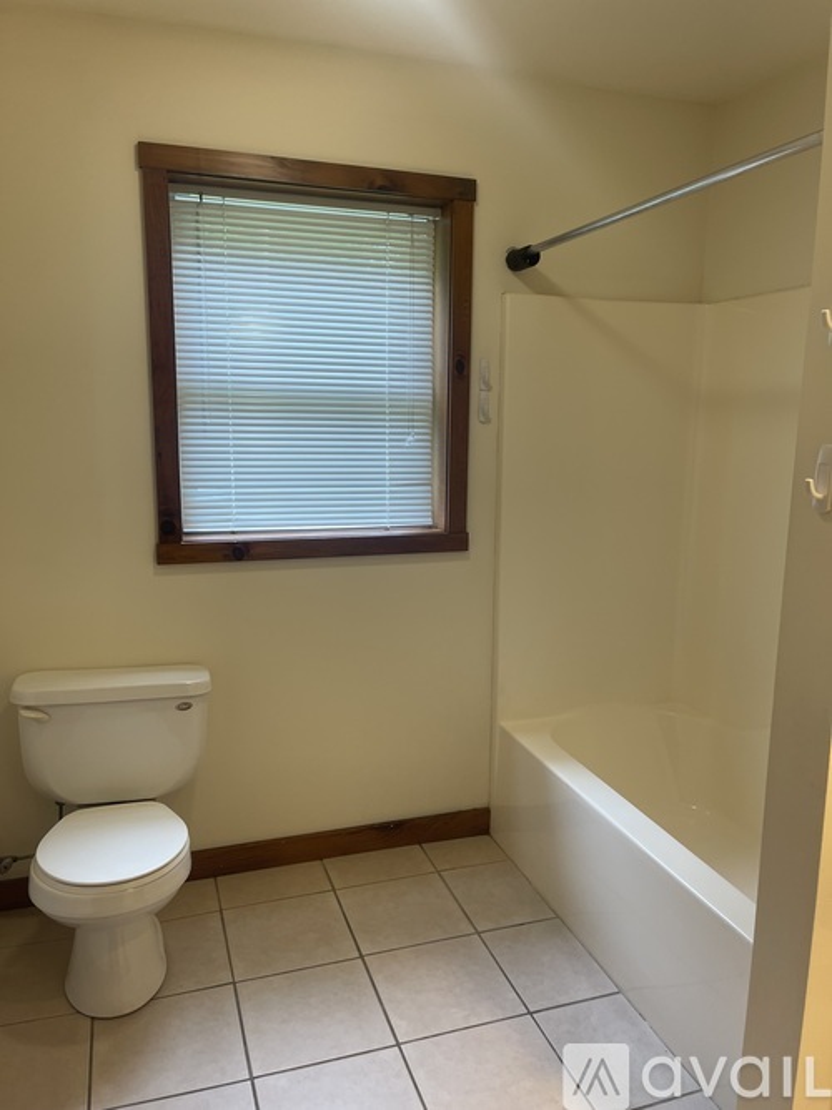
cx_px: 416
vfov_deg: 67.3
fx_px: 833
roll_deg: -0.5
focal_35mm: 26
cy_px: 555
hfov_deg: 53.0
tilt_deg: -9.7
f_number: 1.6
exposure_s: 1/60
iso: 64
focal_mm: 5.1
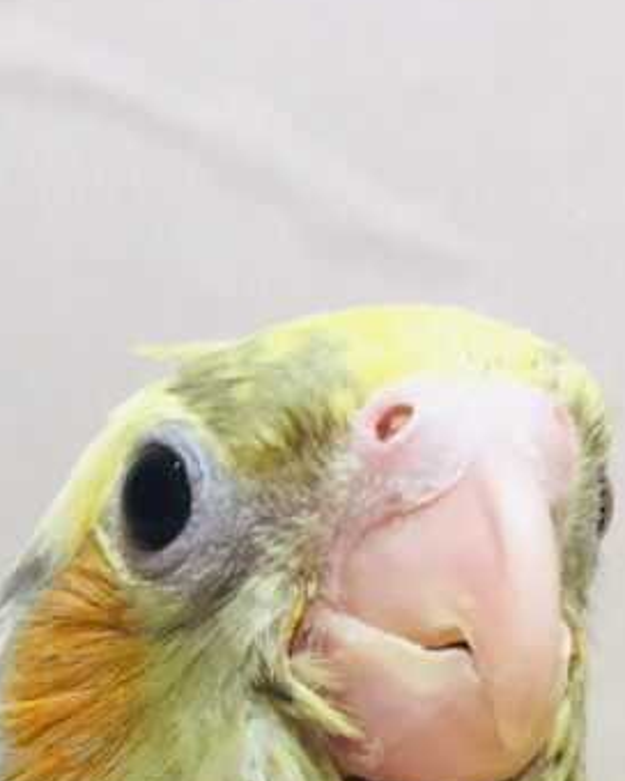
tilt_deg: -14.5
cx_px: -113
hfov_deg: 14.9
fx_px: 2312
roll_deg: -1.5
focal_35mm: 100
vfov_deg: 18.6
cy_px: 815
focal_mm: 4.15
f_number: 2.2
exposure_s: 1/30
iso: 64
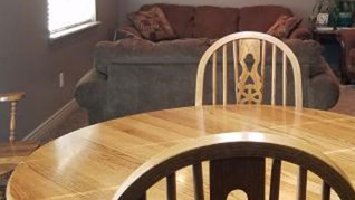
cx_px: 268
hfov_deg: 35.7
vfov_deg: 20.7
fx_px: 537
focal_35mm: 57
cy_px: 21
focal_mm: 4.2
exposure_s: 1/40
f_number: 1.7
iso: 160
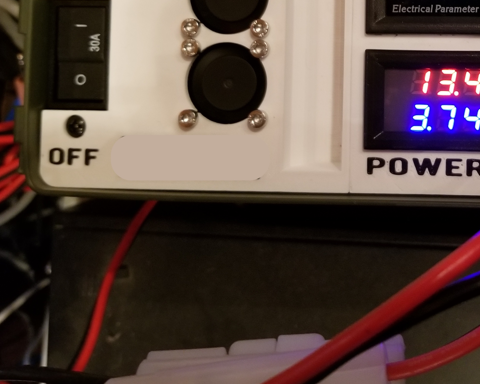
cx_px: 454
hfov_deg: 33.6
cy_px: 49
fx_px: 739
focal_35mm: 52
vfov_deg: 28.2
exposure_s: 1/17
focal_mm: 4.25
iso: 250
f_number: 1.7
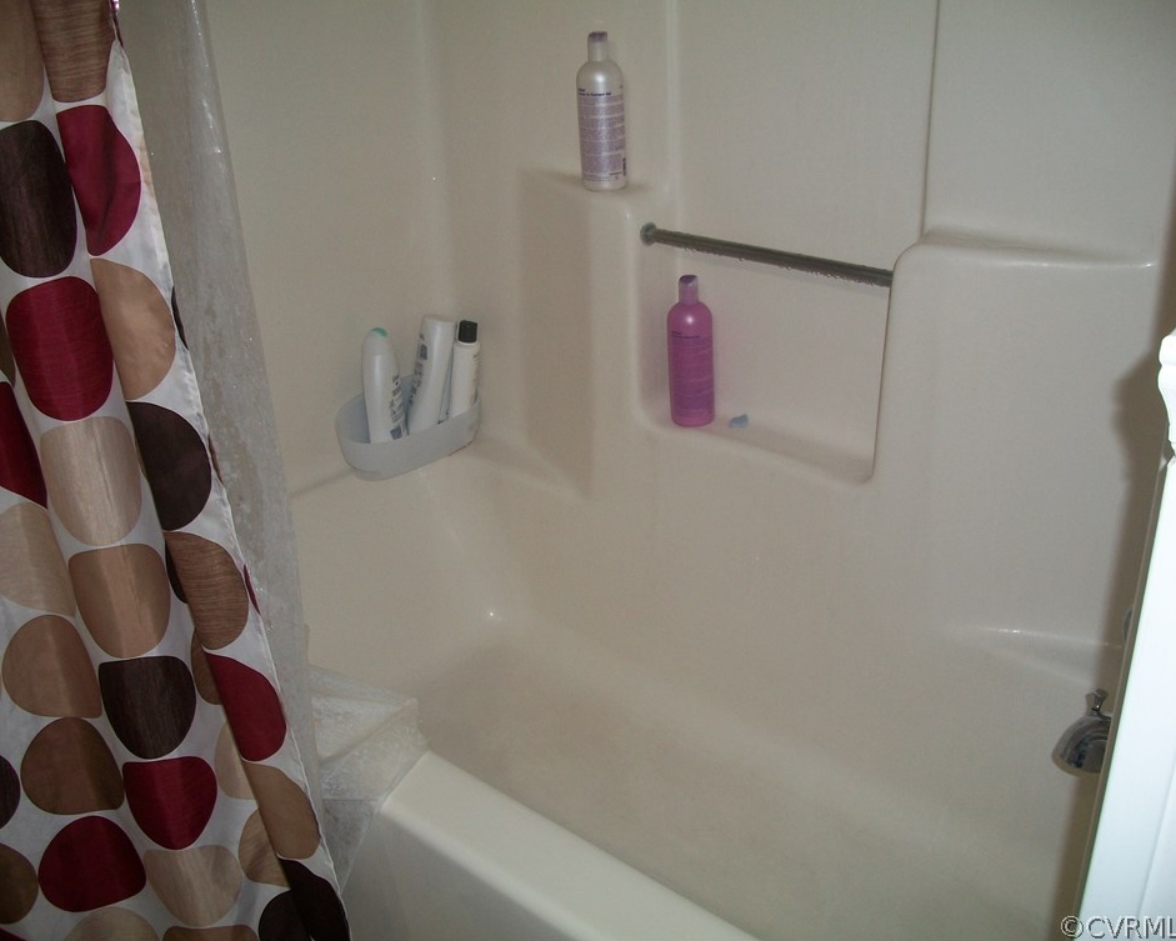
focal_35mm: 34
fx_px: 1183
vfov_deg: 43.4
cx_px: 564
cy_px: 467
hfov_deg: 52.8
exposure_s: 1/30
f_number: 2.9
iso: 80
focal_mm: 5.7
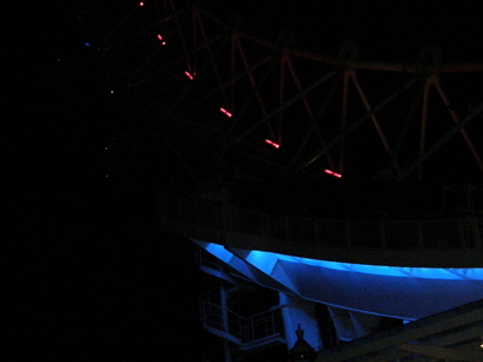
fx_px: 851
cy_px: 264
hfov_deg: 31.7
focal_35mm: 61
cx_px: 240
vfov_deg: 23.8
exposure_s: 1/60.1
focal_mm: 5.8
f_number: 2.8
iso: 200
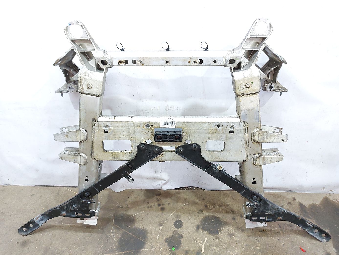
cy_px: 128
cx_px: 170
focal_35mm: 24
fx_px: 235
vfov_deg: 56.8
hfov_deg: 71.6
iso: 200
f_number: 1.8
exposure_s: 1/33
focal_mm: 5.23
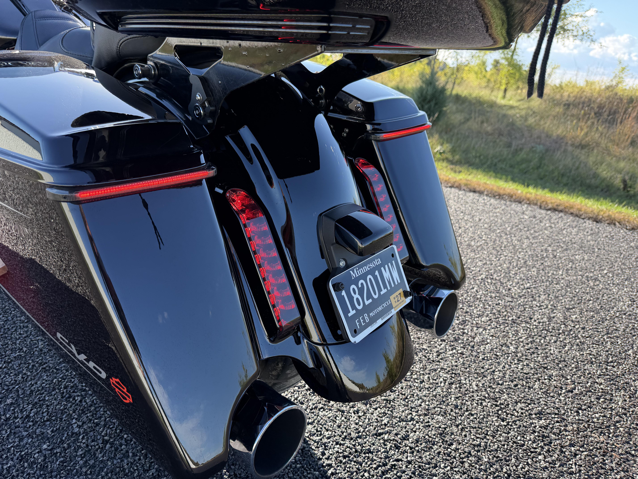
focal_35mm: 24
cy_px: 240
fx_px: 442
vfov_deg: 56.8
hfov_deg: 71.6
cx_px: 319
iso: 80
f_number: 1.78
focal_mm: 6.76
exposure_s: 1/632
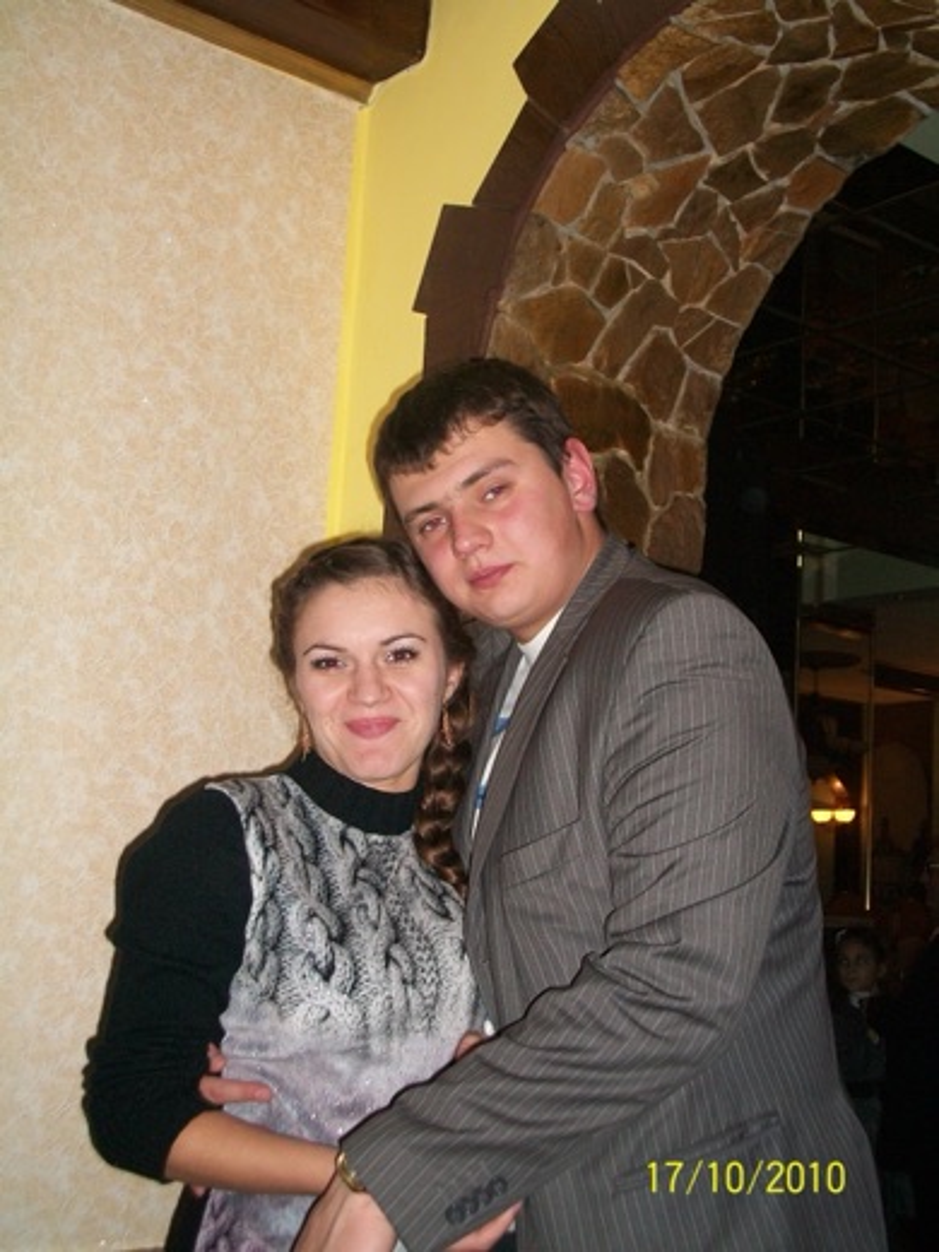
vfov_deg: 44.8
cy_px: 626
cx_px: 470
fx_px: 1519
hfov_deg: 34.3
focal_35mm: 42
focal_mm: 7.1
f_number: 3.2
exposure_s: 1/60
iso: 120
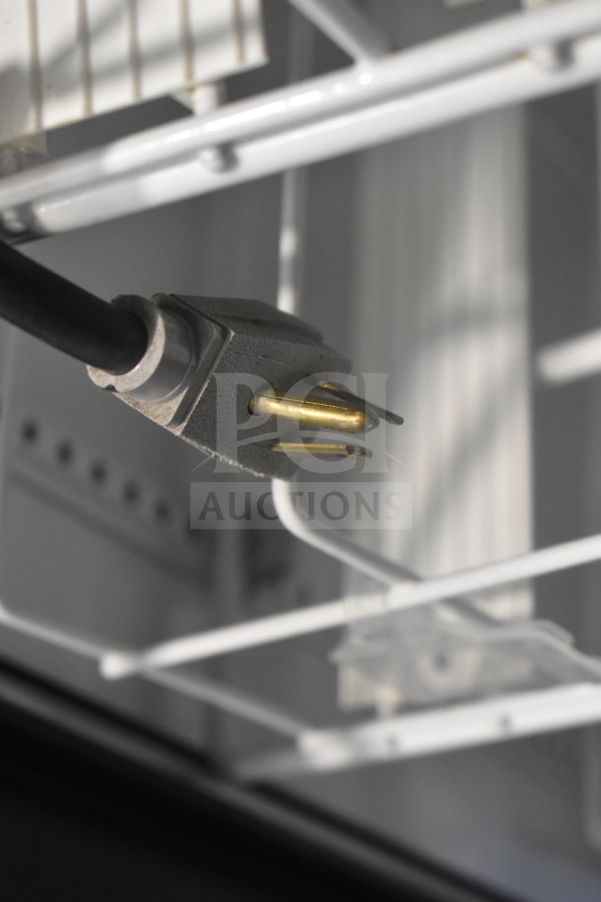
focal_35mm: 68
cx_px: 300
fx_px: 1690
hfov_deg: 20.2
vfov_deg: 29.9
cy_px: 451
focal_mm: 45
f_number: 5
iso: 2200
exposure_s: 1/80
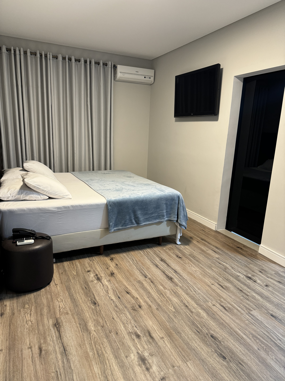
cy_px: 190
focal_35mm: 24
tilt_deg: -13.1
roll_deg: -1.8
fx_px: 263
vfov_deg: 71.6
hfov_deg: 56.8
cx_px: 142
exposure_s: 1/60
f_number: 1.78
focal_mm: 6.76
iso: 250
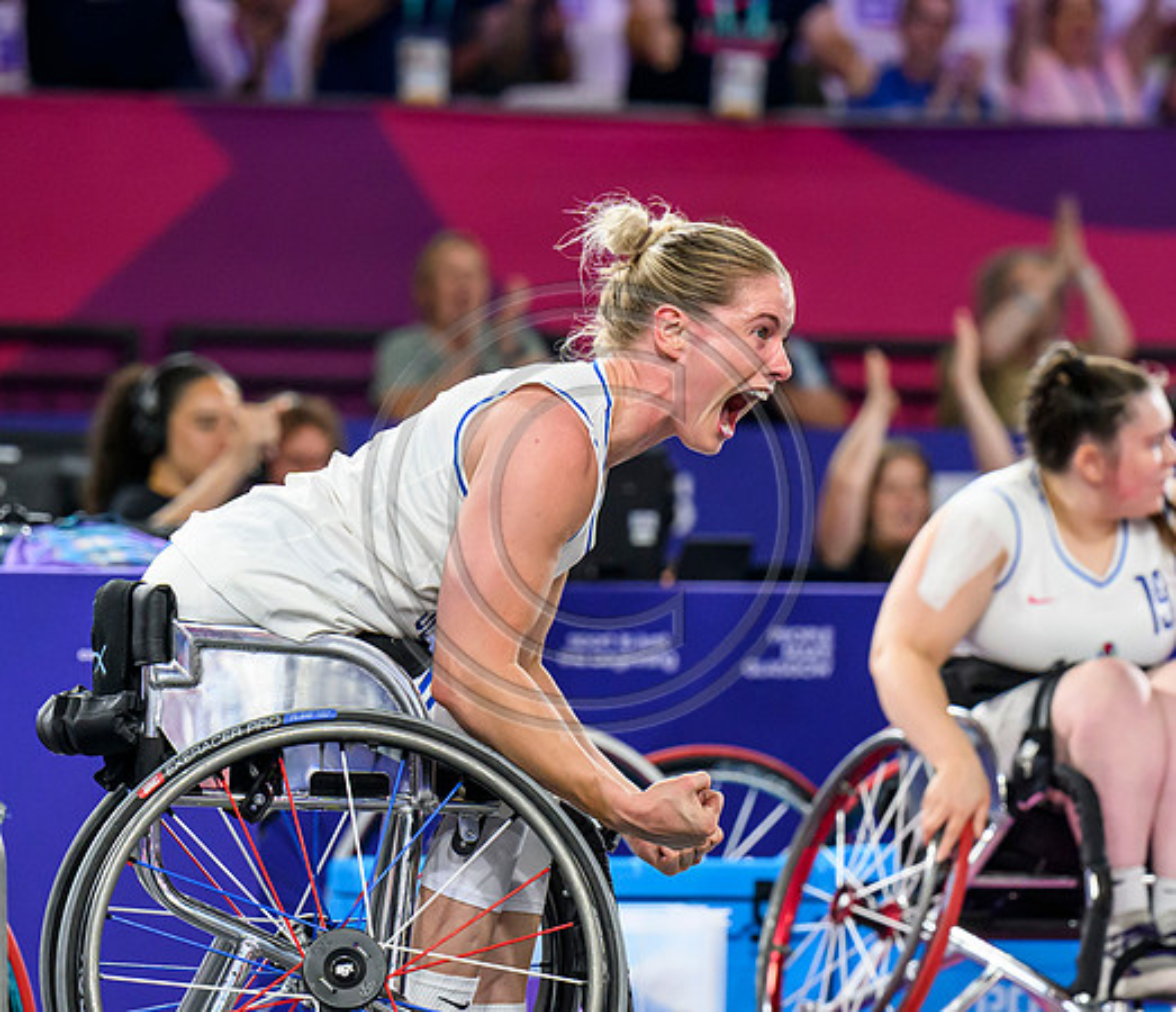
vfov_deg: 5.6
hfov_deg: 6.5
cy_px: 729
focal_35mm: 287
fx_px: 10285
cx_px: 791
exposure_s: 1/1600
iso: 2500
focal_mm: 140
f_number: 3.2
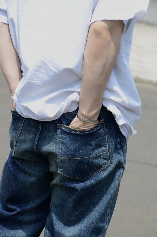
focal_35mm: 165
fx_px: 1084
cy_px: 118
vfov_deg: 12.5
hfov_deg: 8.3
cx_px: 78
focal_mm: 110
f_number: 5.6
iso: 200
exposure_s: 1/500
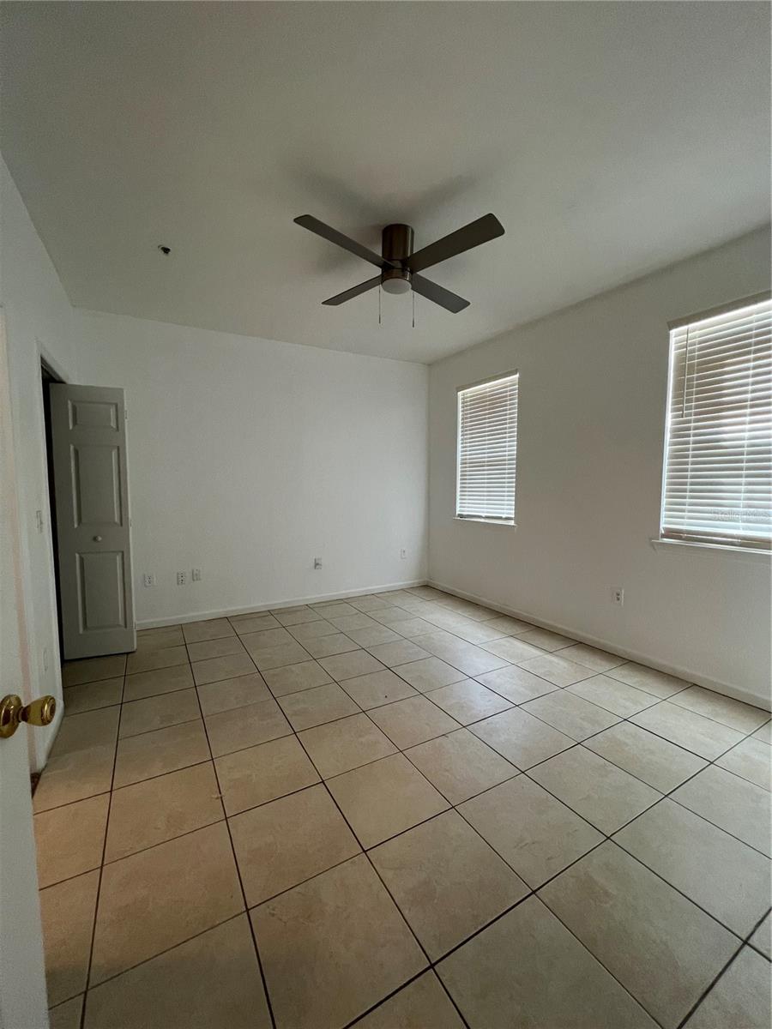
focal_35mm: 13
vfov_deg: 106.2
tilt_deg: -4.5
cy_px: 514
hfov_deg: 89.9
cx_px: 386
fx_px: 387
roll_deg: -0.8
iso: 160
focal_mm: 1.57
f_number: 1.8
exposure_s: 1/60
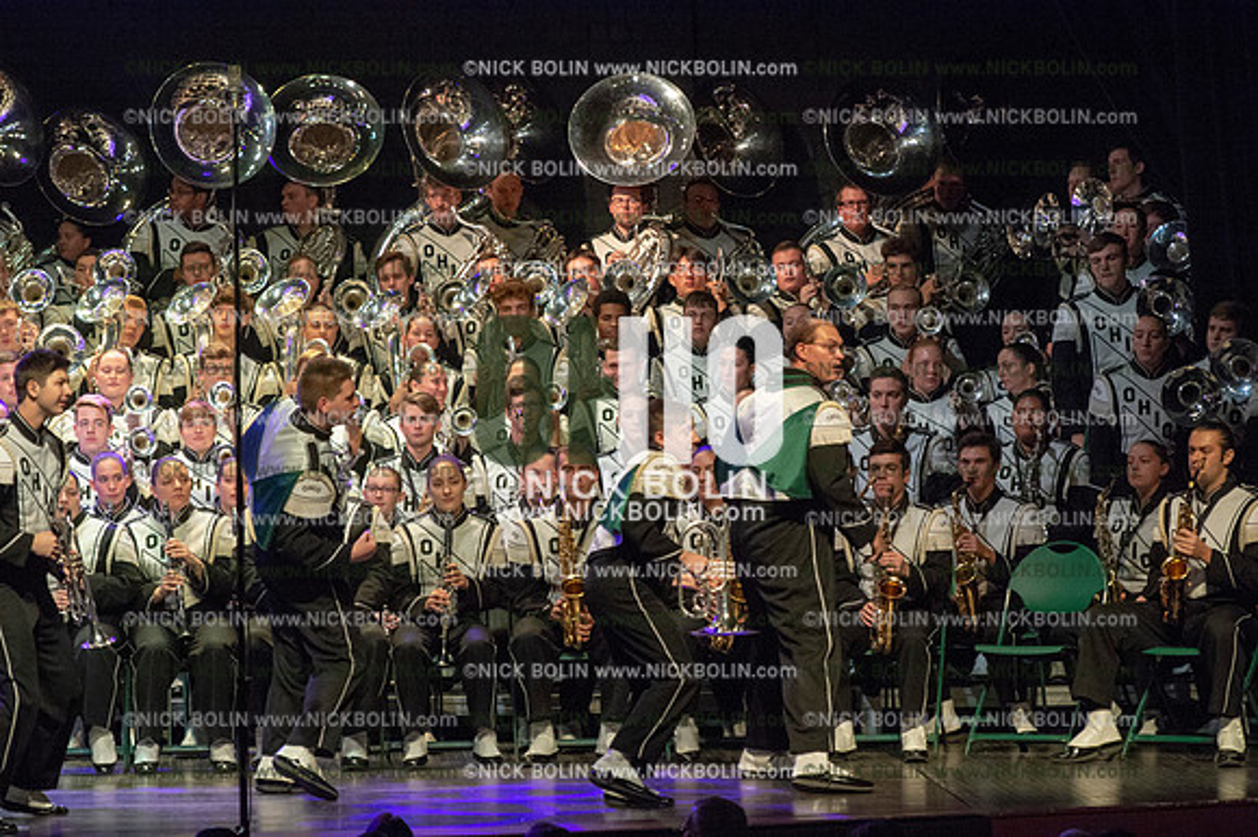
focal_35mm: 200
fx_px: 6985
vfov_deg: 6.9
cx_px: 629
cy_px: 418
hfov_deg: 10.3
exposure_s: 1/400
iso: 8000
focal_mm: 200
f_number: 5.6
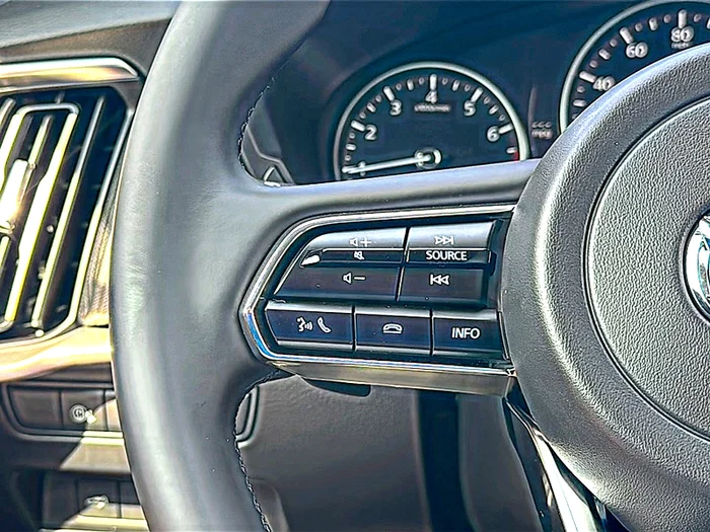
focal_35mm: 47
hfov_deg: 40.4
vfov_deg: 30.9
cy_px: 266
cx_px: 355
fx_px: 964
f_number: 1.78
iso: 80
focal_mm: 6.86
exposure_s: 1/159
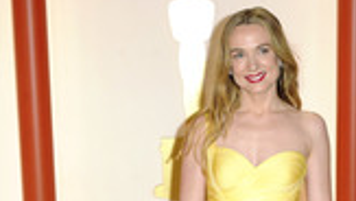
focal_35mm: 104
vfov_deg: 11.1
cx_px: 262
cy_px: 319
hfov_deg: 20.4
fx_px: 983
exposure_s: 1/200
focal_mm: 36
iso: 1600
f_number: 6.3
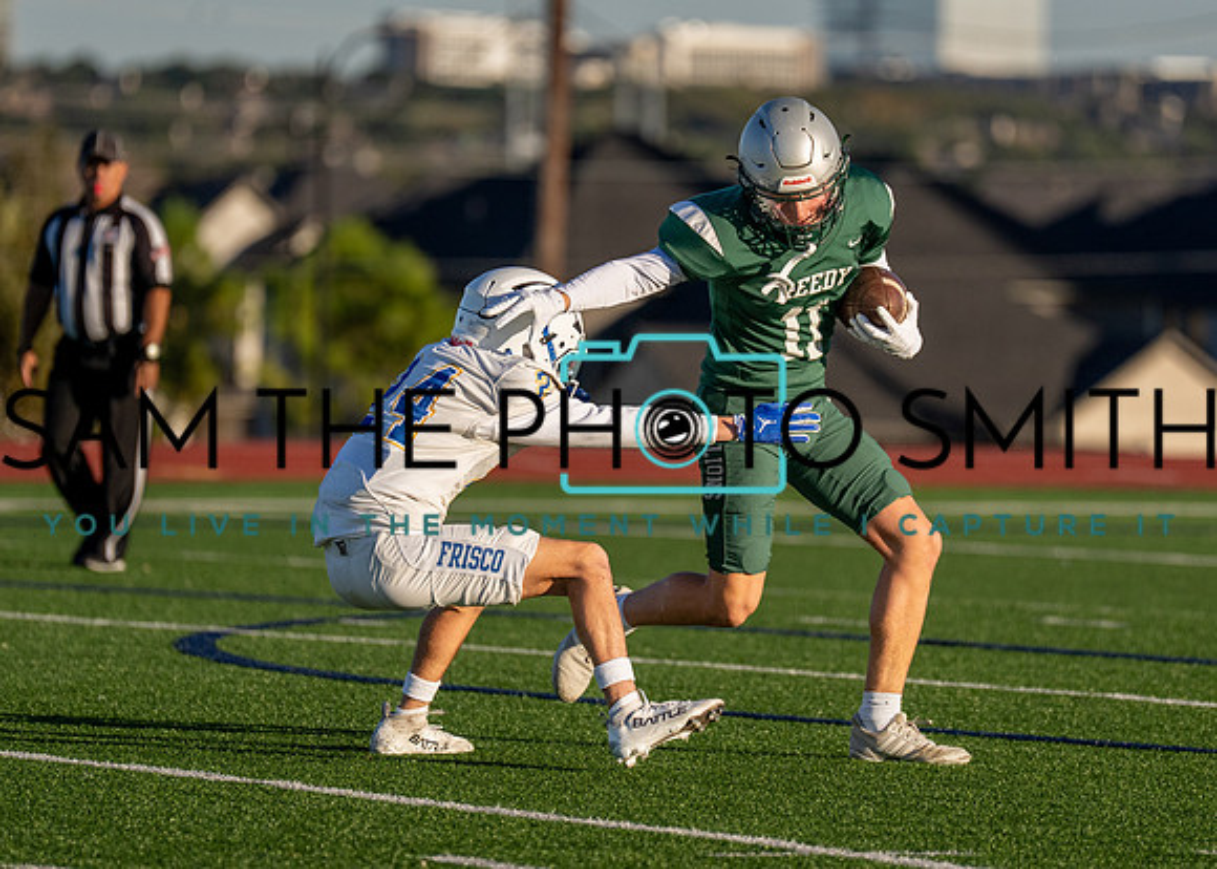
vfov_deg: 4.1
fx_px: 12020
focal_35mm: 348
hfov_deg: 5.8
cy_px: 402
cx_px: 597
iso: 250
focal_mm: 200
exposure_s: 1/8000
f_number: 2.8
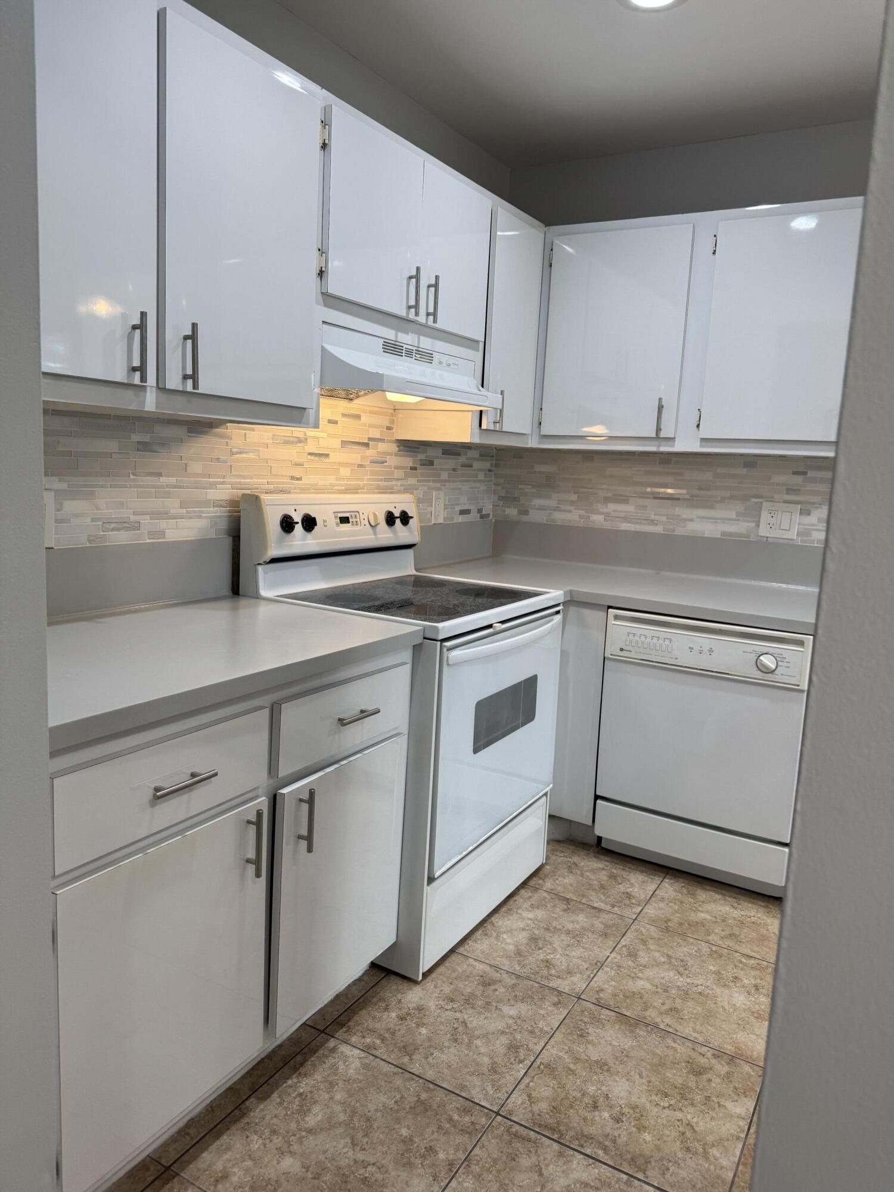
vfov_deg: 71.6
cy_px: 596
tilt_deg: -7.7
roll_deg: -2.2
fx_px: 826
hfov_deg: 56.8
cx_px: 447
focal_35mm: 24
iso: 125
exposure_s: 1/120
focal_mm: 6.76
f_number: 1.78
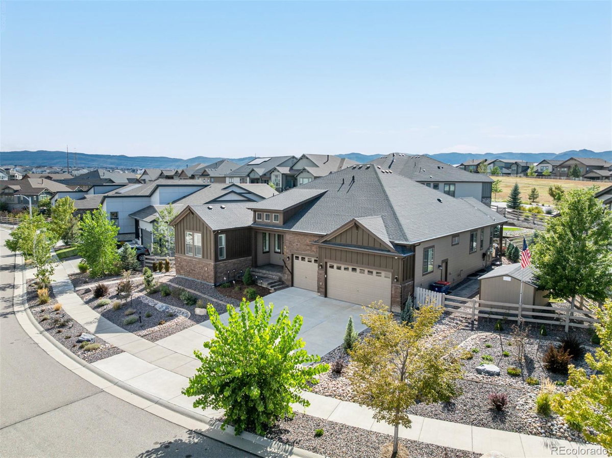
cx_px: 306
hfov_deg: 71.6
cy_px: 229
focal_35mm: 24
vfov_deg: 56.8
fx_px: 424
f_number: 2.8
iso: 420
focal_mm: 12.29
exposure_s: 1/3200
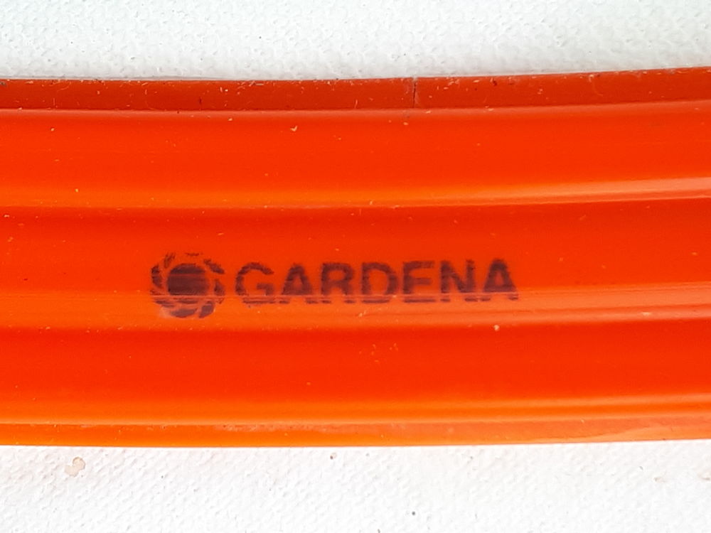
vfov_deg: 51.4
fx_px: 555
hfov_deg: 65.3
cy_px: 266
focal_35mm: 27
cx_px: 356
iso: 40
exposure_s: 1/147
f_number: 1.9
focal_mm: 3.6
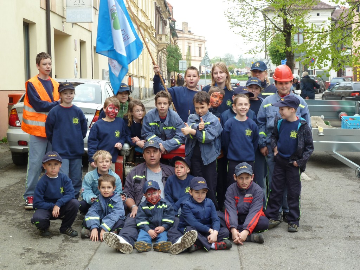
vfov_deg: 24.8
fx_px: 614
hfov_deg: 32.7
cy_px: 135
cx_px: 180
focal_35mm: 59
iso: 80
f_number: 3.9
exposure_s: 1/50
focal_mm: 9.7
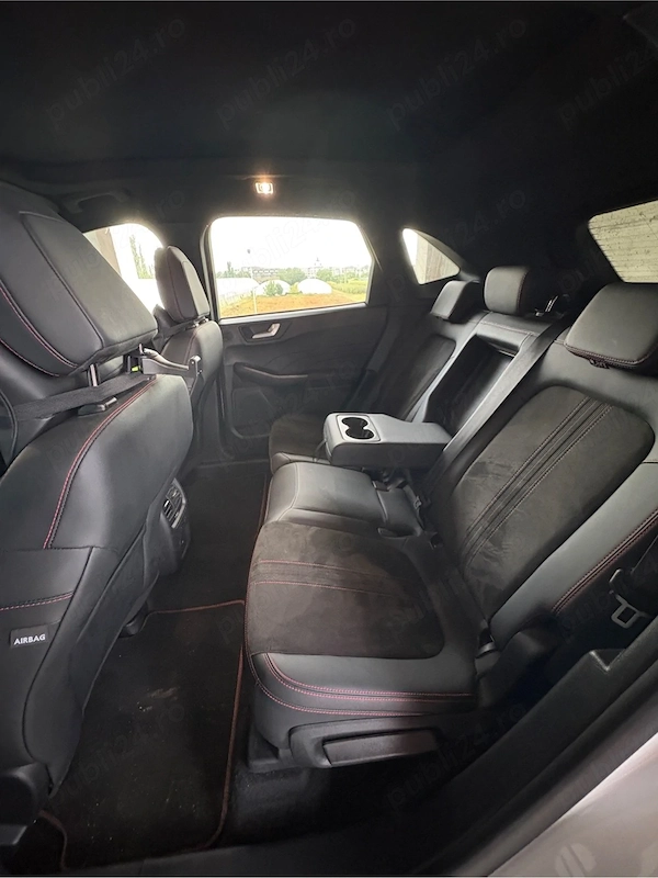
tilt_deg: -23.3
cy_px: 439
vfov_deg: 102.1
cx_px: 329
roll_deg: +1.9
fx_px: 355
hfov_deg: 85.7
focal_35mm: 14
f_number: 2.2
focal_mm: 2.22
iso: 1000
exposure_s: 1/32
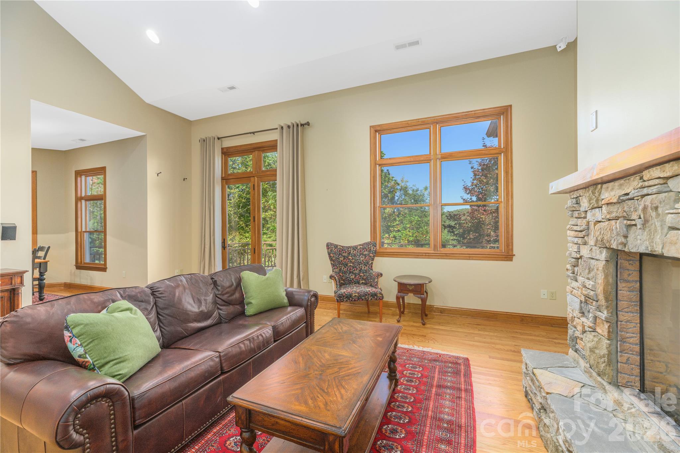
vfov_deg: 81.2
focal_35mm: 14
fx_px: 264
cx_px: 340
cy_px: 226
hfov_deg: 104.3
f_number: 8
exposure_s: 1/80
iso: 320
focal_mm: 14
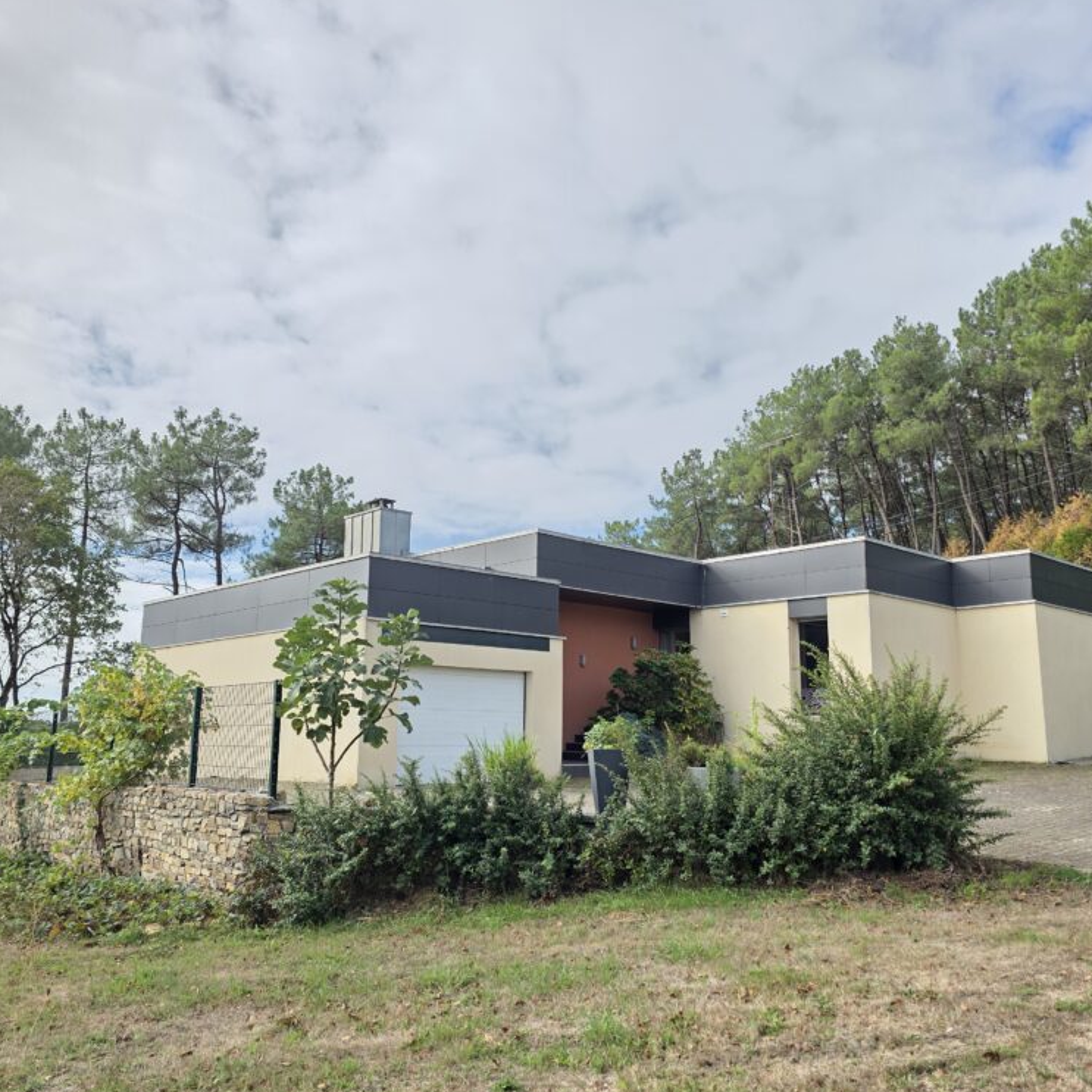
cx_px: 561
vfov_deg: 57.3
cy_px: 547
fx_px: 999
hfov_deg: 57.3
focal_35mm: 28
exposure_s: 1/3446
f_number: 1.7
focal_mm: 6.3
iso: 80
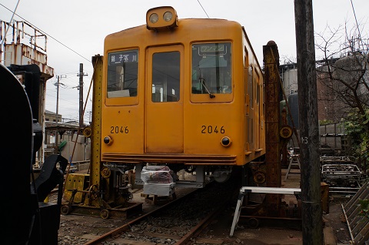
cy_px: 122
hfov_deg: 59.4
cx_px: 184
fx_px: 324
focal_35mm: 32
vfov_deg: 41.4
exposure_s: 1/80
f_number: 5.6
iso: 100
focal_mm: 21.1
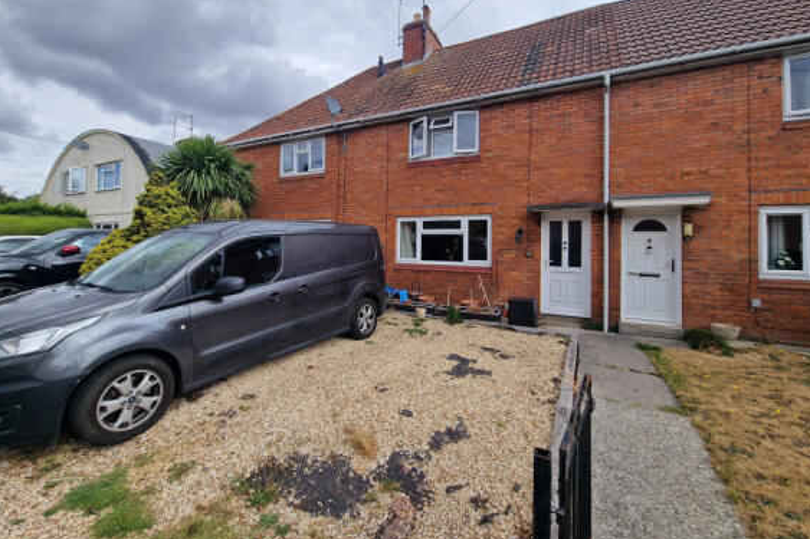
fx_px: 315
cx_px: 405
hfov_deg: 104.3
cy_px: 241
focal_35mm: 14
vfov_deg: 80.9
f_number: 2.2
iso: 50
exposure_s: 1/1564
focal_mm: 2.2
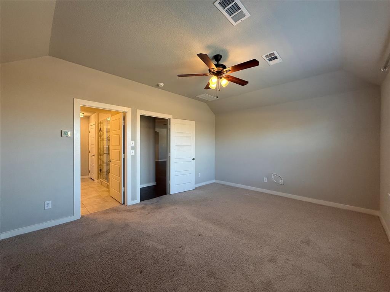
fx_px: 158
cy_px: 146
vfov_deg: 85.7
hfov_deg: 102.1
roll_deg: -0.4
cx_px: 195
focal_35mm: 14
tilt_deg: -0.6
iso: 250
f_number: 2.2
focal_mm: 2.22
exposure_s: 1/120
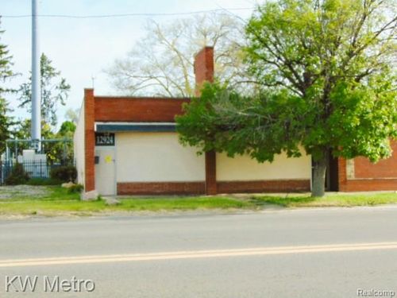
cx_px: 198
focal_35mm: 50
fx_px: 573
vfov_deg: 29.1
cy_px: 149
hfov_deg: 38.2
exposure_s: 1/500
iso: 80
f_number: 3.5
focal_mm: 9
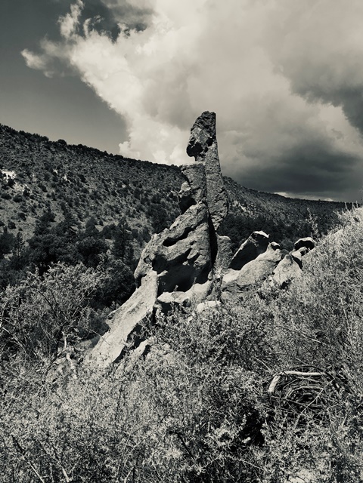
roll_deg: -2.4
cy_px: 242
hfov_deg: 49.7
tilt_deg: +0.3
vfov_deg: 63.4
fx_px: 391
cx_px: 182
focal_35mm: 28
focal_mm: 3.99
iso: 20
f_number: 1.8
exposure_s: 1/2907
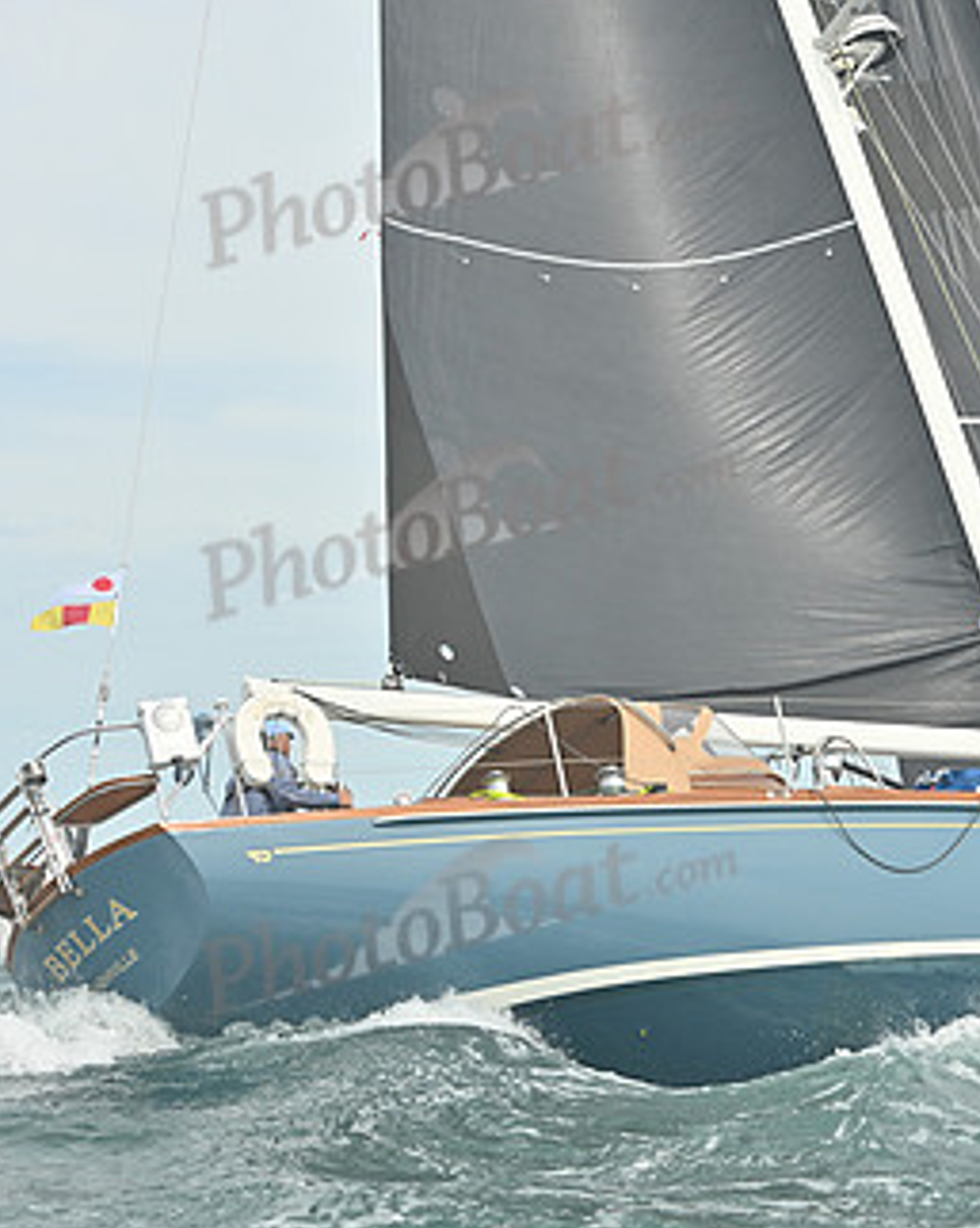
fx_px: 4611
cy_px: 665
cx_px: 938
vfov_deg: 15.2
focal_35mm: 127
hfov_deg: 12.0
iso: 320
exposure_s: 1/1250
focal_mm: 75
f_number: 8
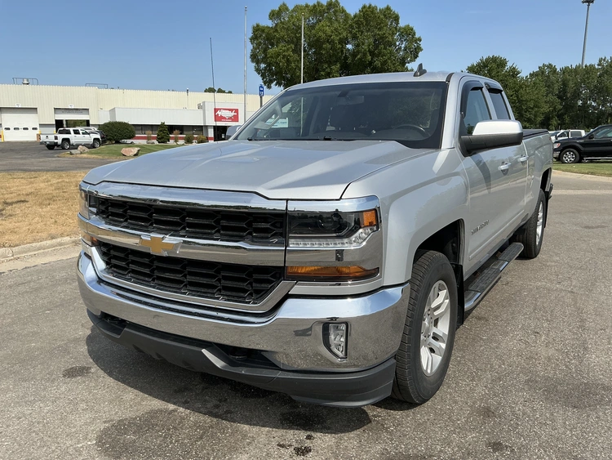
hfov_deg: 63.4
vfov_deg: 49.8
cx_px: 306
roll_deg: -0.5
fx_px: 495
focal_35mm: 28
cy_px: 230
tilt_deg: -9.4
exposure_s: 1/1912
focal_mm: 3
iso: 25
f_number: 1.8
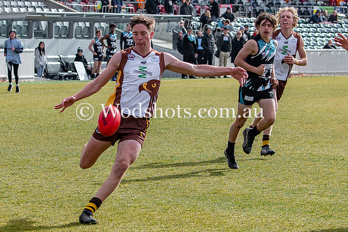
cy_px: 100
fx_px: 2540
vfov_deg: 5.2
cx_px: 118
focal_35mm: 263
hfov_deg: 7.8
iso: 140
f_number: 4
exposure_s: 1/1000
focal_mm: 70
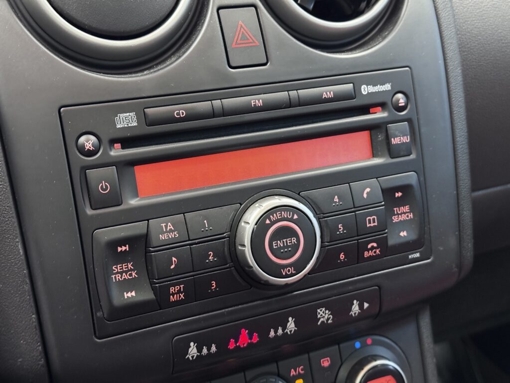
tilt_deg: -25.1
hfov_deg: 39.7
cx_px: 255
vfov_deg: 30.3
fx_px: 707
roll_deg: -1.7
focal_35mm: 48
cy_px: 192
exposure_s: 1/33
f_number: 1.78
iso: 500
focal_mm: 6.76
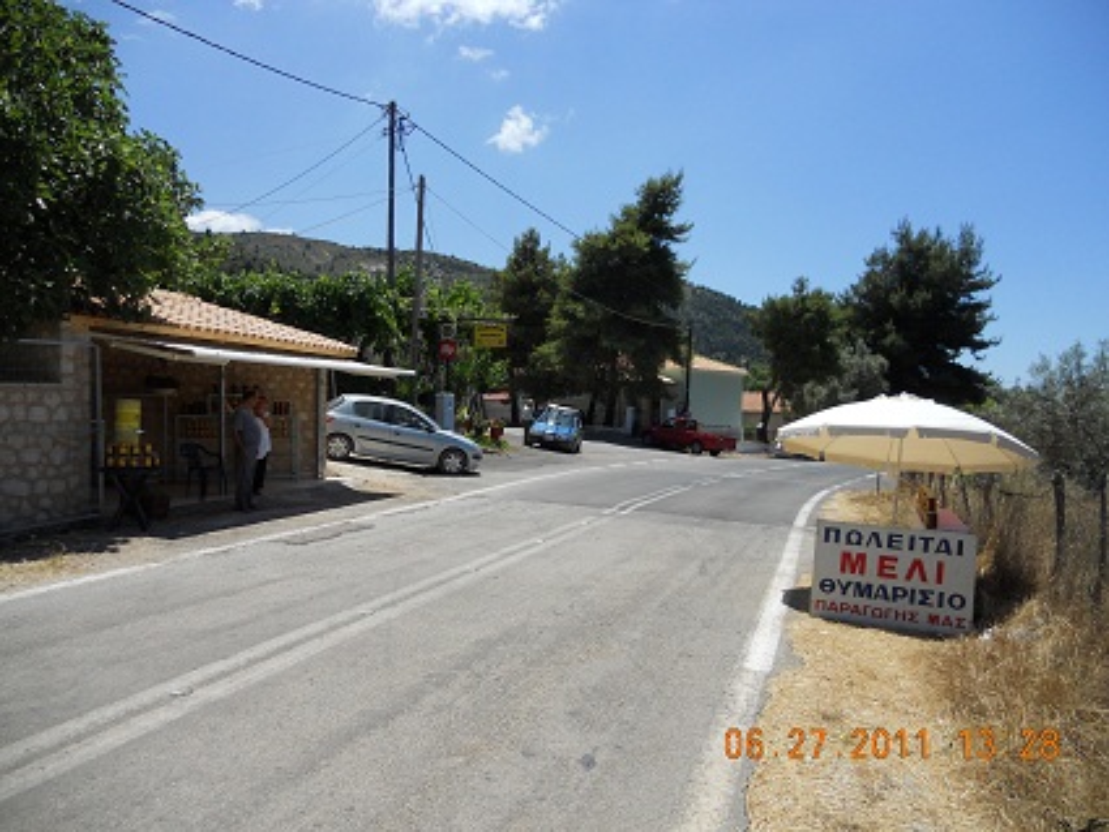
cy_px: 416
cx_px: 554
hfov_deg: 65.3
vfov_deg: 51.4
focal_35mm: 27
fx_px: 865
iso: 80
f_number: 3.2
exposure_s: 1/1250
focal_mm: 4.9
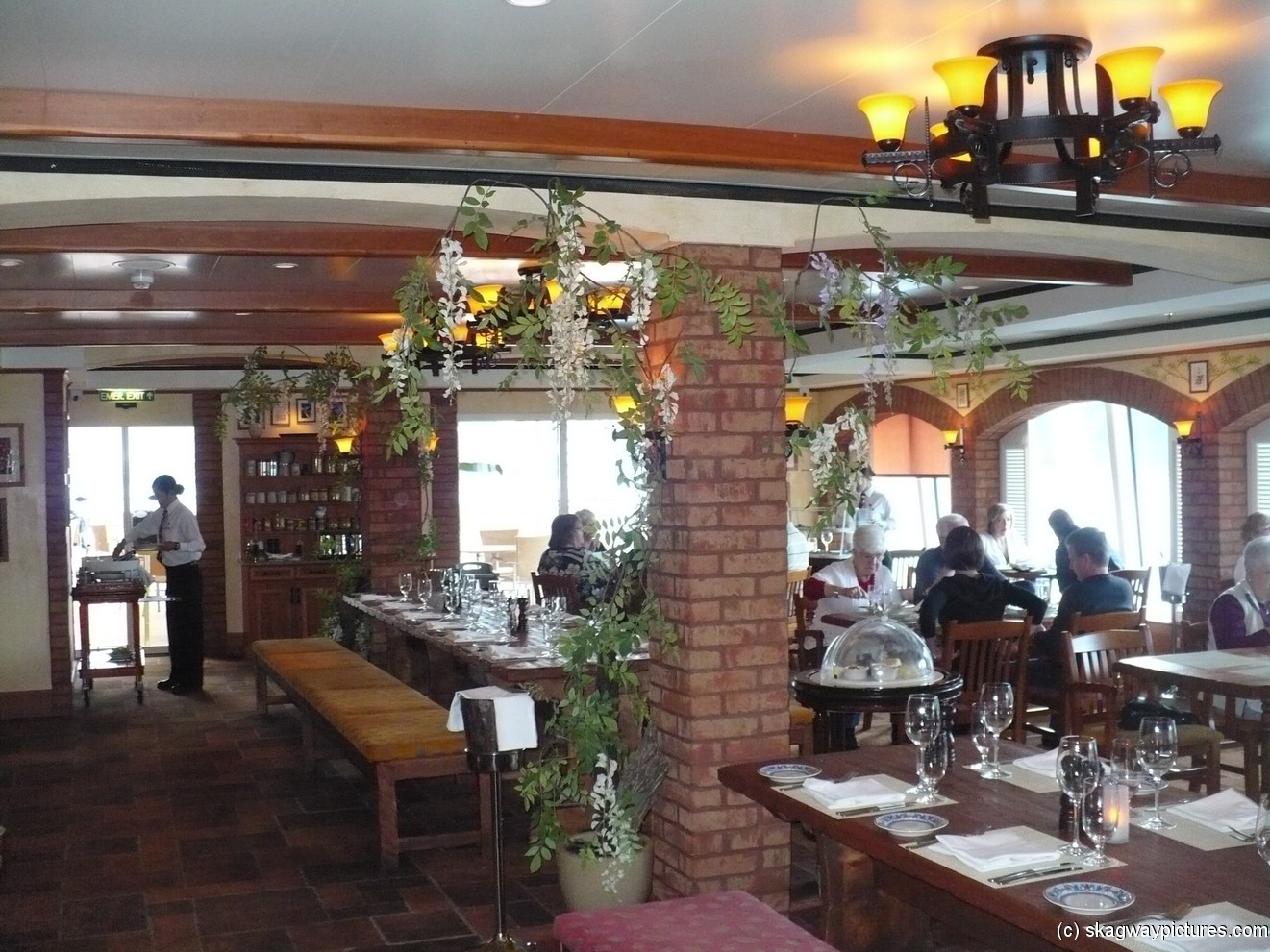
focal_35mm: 37
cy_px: 476
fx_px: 1358
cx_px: 635
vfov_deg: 38.7
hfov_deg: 50.1
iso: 400
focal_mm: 6.1
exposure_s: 1/30
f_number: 2.8
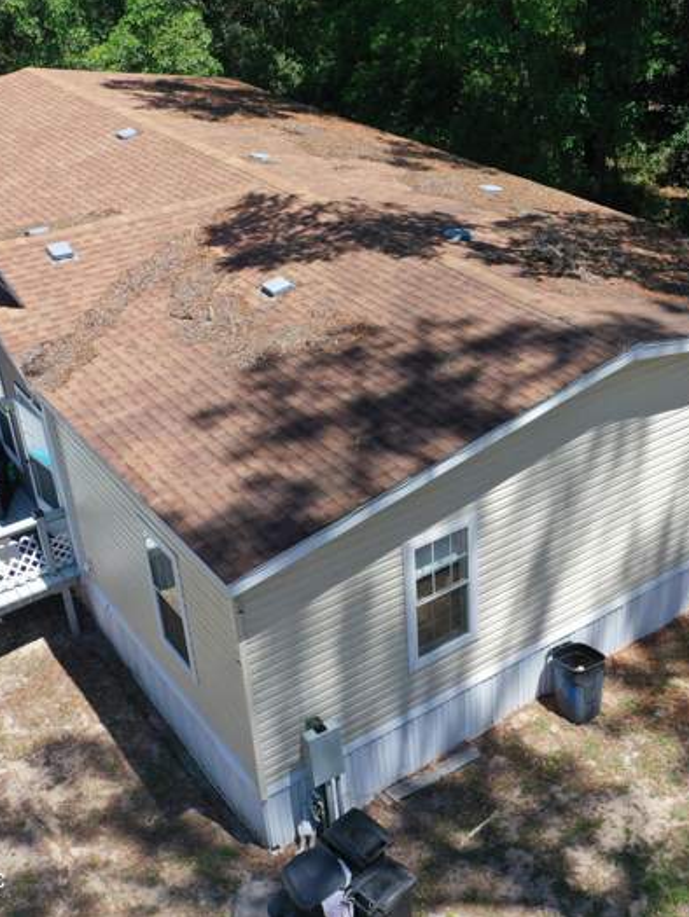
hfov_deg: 34.8
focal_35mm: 41
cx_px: 463
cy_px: 455
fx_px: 1088
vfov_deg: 45.8
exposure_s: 1/50
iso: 100
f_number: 3.5
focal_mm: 10.26
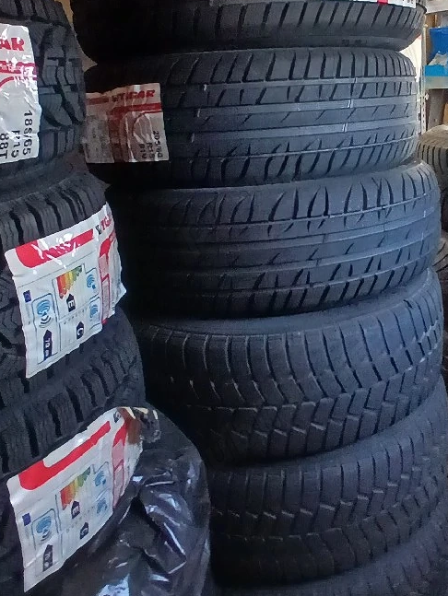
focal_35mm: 35
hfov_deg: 39.6
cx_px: 338
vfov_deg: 51.8
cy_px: 210
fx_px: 603
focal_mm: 1.4
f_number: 2.2
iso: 320
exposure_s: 1/33.3
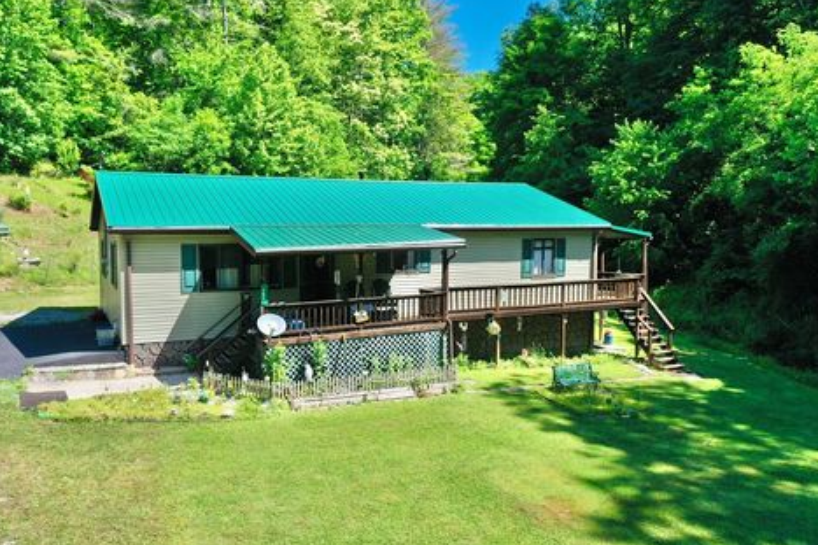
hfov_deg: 61.9
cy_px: 276
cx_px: 392
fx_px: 681
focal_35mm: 30
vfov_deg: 43.6
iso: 100
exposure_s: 1/160
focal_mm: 10.26
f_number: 3.5
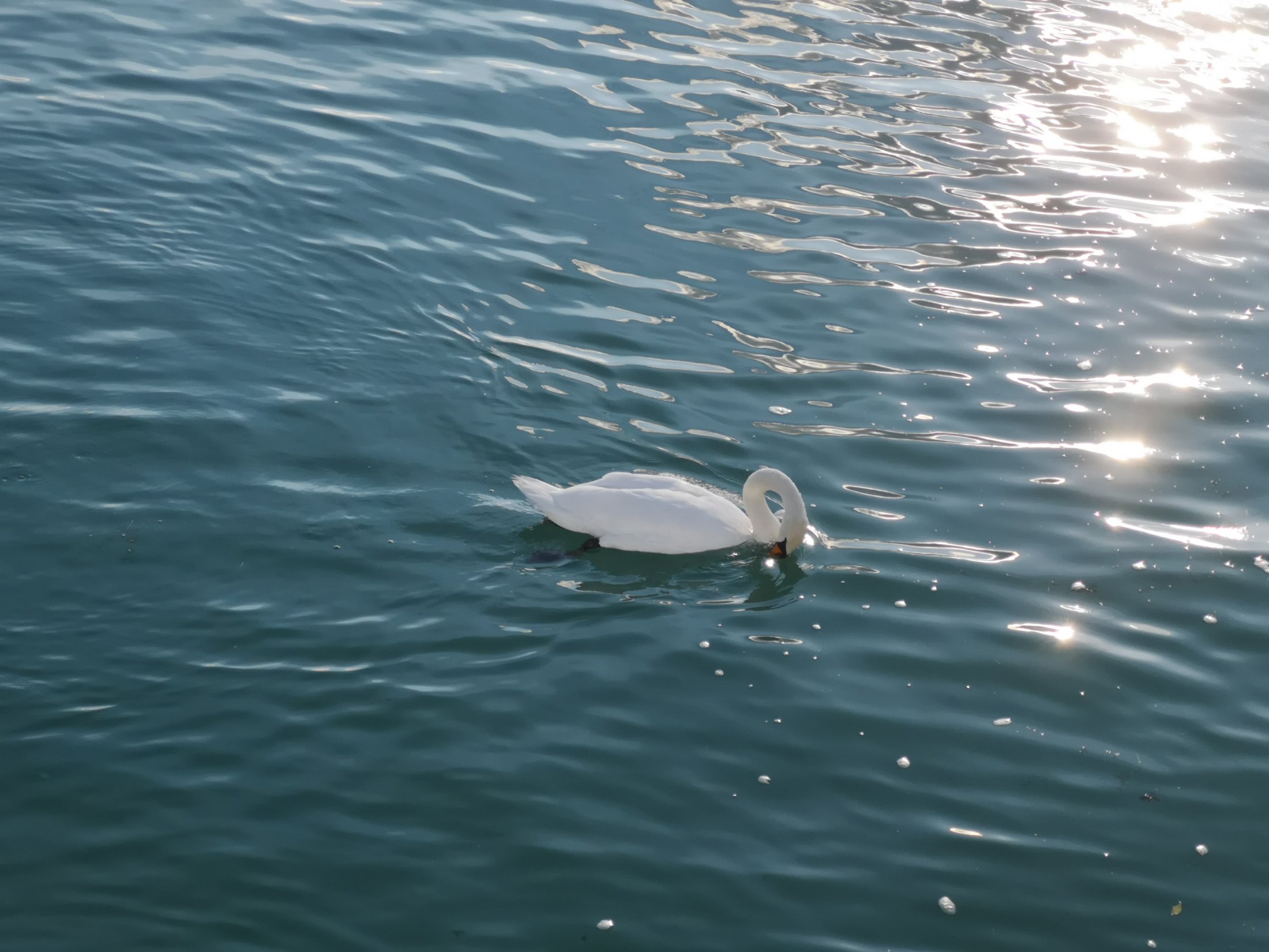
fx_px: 2969
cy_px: 476
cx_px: 634
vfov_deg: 18.2
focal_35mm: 81
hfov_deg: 24.1
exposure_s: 1/1074
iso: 50
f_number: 2.4
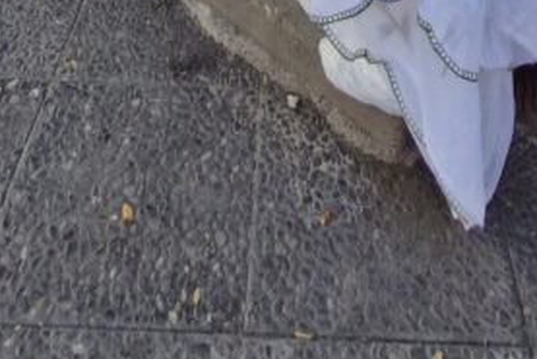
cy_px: -580
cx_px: 324
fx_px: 746
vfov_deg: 13.7
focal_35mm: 50
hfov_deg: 39.4
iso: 50
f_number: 2.2
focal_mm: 1.74
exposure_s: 1/293
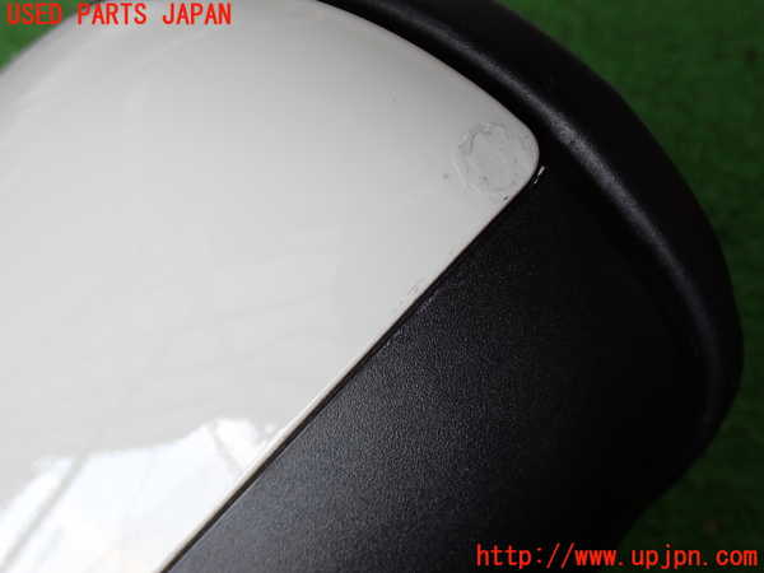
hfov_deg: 49.0
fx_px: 839
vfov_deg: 37.7
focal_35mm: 38
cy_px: 286
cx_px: 382
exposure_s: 1/100
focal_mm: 6.83
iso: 100
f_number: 3.5
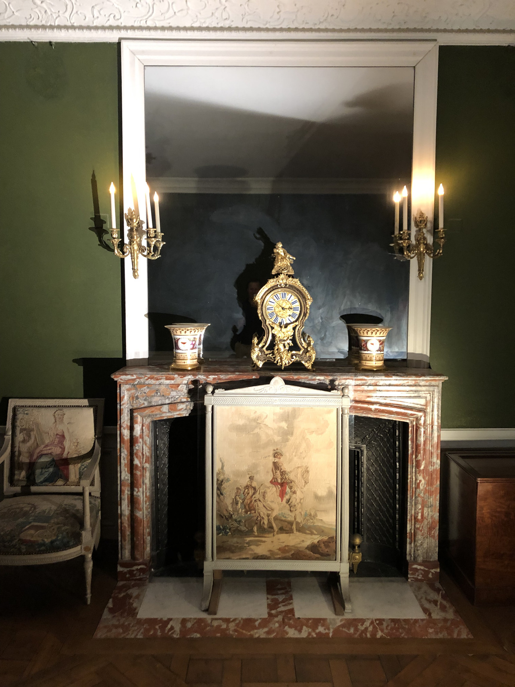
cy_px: 344
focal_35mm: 28
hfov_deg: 49.7
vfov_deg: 63.4
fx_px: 555
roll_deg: +0.2
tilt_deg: -4.3
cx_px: 258
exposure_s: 1/10
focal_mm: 4
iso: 100
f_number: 1.8
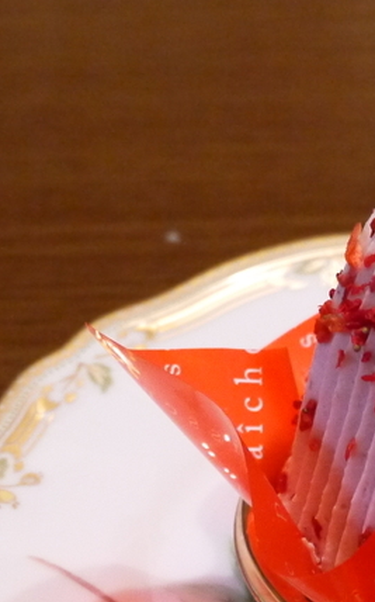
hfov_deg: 10.7
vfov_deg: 17.4
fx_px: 1949
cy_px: 495
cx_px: 486
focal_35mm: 119
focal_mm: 20
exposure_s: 1/20
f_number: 4.5
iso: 1600
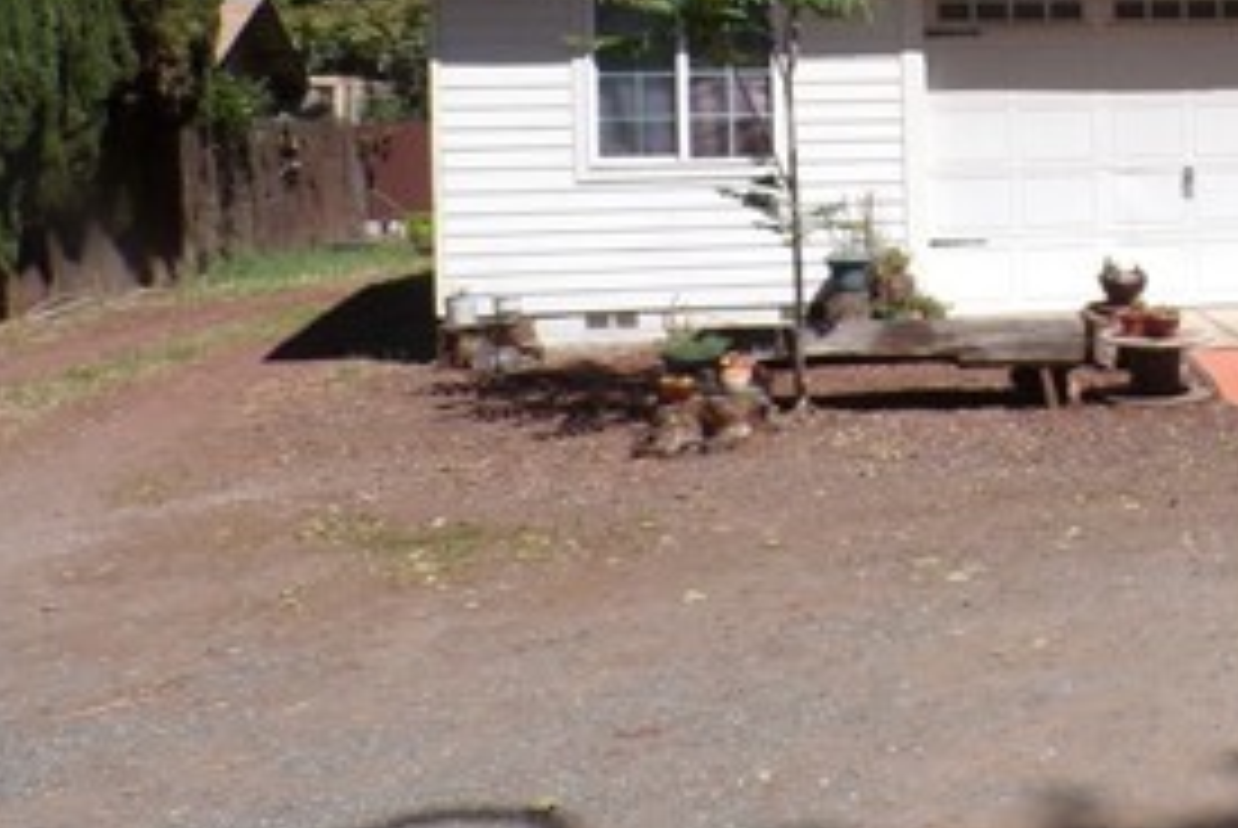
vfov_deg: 23.1
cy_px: 148
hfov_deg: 30.8
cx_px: 1360
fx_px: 1997
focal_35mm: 58
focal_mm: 4.3
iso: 100
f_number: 4.4
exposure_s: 1/680
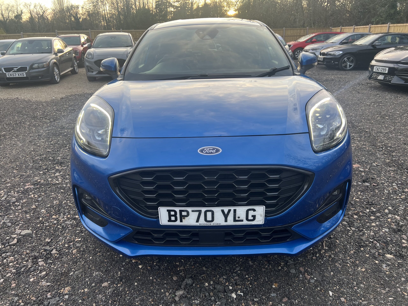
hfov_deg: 67.3
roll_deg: +0.5
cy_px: 153
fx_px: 306
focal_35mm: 26
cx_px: 204
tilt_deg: -20.1
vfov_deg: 53.1
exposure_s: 1/184
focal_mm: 5.7
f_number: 1.5
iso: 40
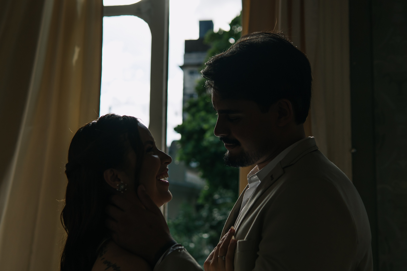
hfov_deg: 43.6
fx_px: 509
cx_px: 204
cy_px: 136
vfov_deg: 29.9
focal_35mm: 45
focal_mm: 30
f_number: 2.5
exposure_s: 1/800
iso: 100
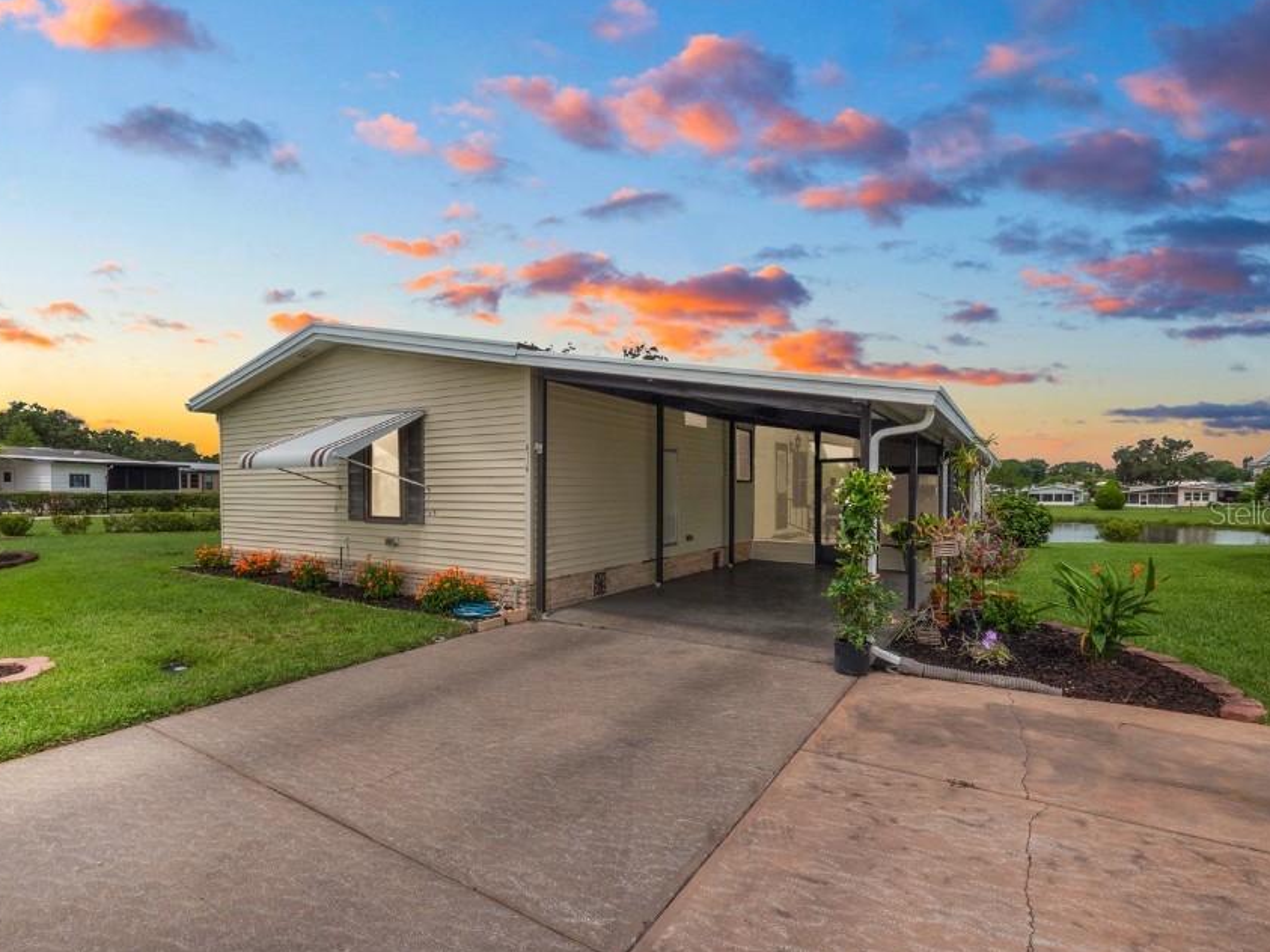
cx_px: 580
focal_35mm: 17
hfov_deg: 90.8
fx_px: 624
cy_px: 512
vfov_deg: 74.6
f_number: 13
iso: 250
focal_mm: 7
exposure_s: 1/250
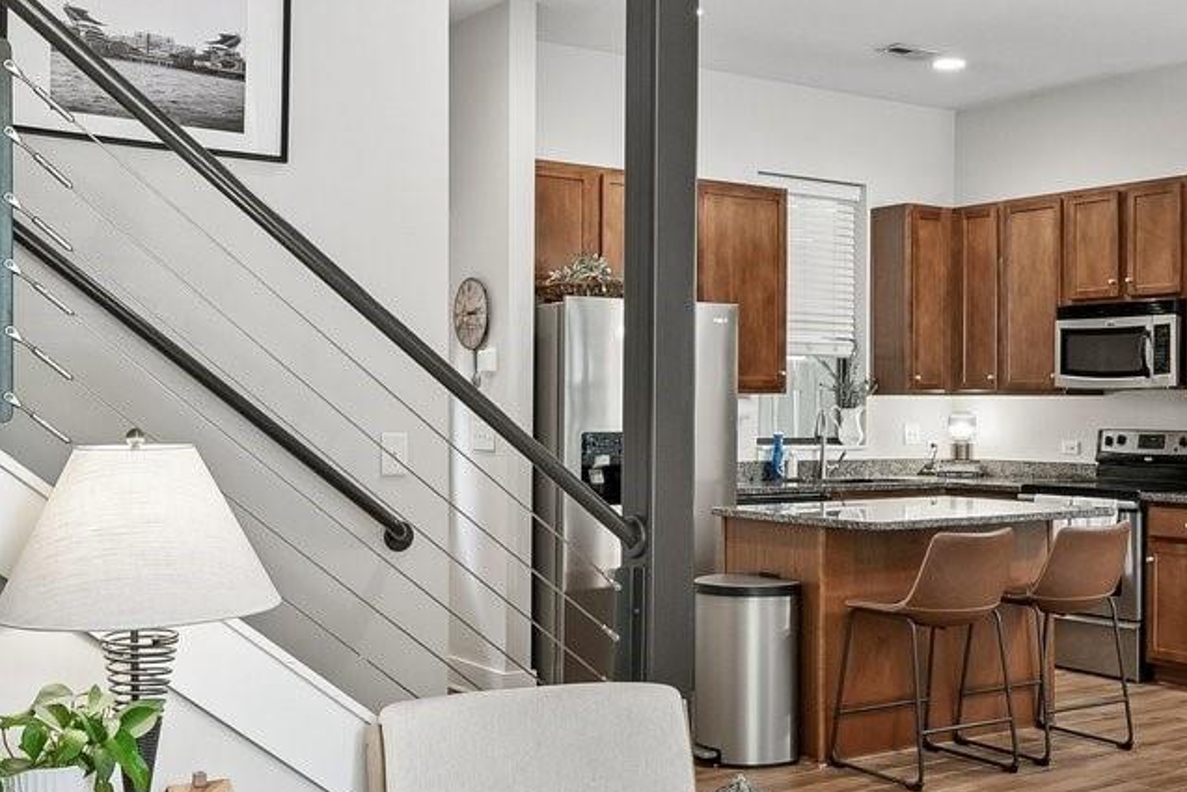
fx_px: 1484
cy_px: 420
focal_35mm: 45
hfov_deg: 43.1
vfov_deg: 29.9
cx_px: 773
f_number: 8
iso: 400
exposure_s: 1/13
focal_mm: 14
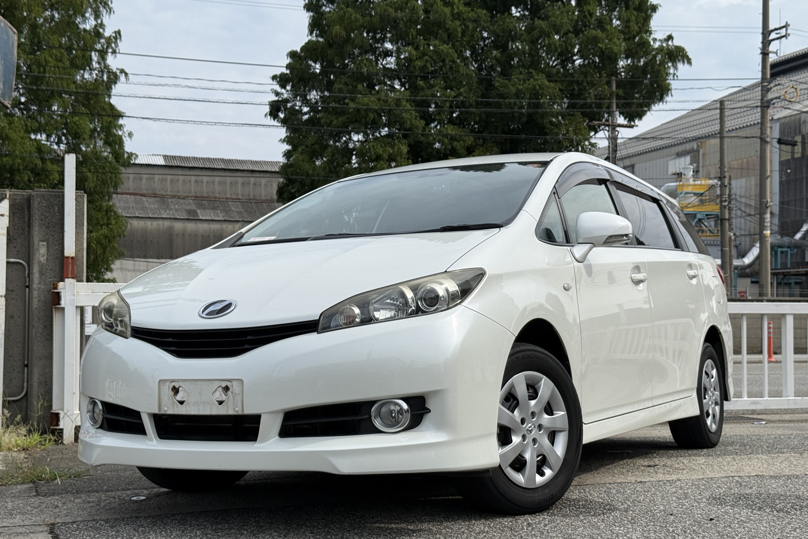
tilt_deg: +2.0
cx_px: 404
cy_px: 288
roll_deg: -0.3
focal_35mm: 50
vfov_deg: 27.0
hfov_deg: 39.6
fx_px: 1122
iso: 64
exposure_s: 1/5587
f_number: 1.78
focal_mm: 6.76
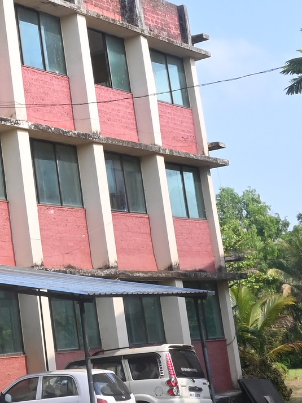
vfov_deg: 21.7
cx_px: -181
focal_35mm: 90
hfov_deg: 15.0
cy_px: 147
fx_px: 1048
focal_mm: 16
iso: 160
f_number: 13
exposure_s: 1/100
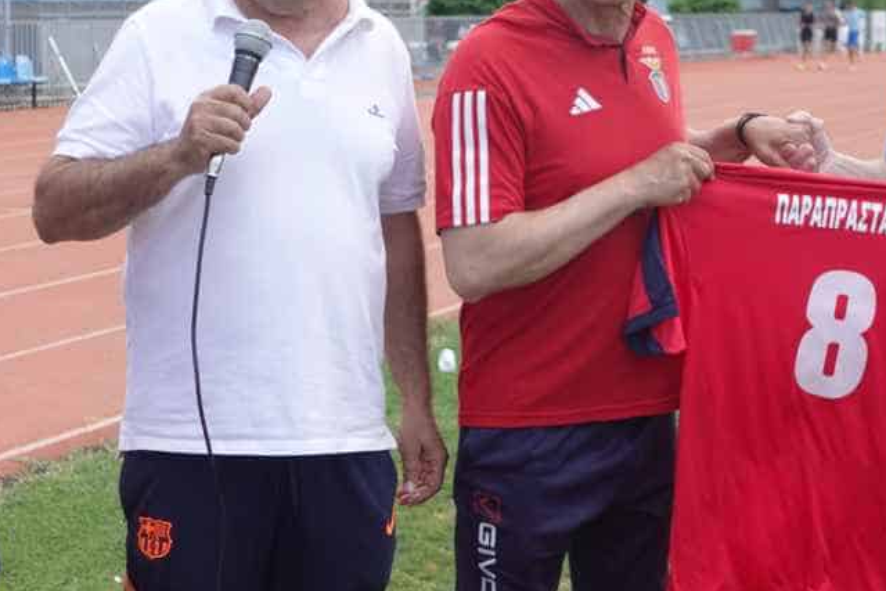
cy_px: 328
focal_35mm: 90
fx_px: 2215
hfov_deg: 22.6
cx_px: 469
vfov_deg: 15.2
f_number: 2.8
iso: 125
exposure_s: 1/320
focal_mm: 18.2
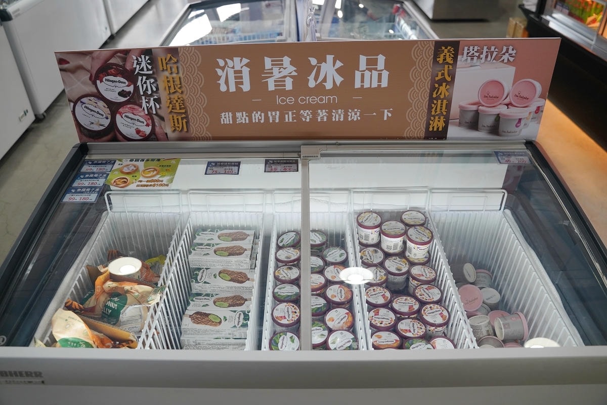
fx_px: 472
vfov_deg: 46.4
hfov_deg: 65.5
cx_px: 304
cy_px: 202
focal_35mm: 28
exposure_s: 1/160
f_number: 4
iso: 500
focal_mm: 28
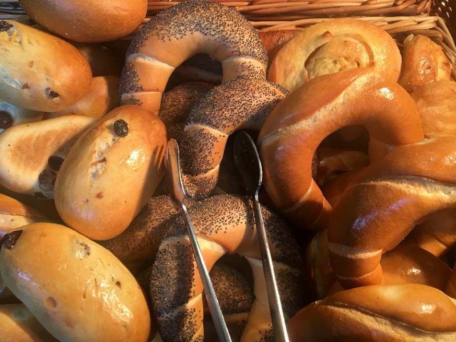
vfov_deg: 41.7
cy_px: 146
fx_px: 448
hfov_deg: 53.9
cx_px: 224
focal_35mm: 34
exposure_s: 1/33
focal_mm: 4.15
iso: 25
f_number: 2.2
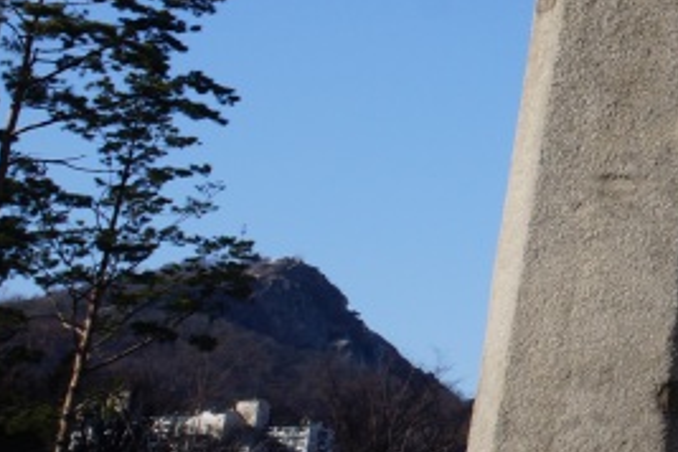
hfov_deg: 16.9
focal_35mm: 101
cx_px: 1199
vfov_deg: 13.4
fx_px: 1902
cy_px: 46
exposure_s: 1/250
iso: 200
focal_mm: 18
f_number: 13
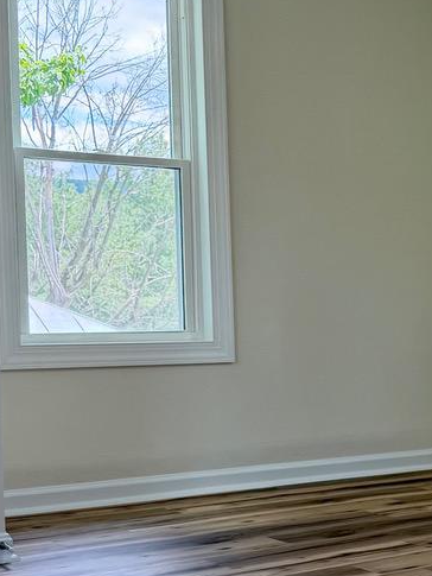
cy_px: 384
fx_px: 1264
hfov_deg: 18.3
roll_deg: +0.1
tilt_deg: -4.3
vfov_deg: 25.5
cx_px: 526
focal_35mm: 76
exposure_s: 1/172
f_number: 1.78
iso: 80
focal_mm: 6.76
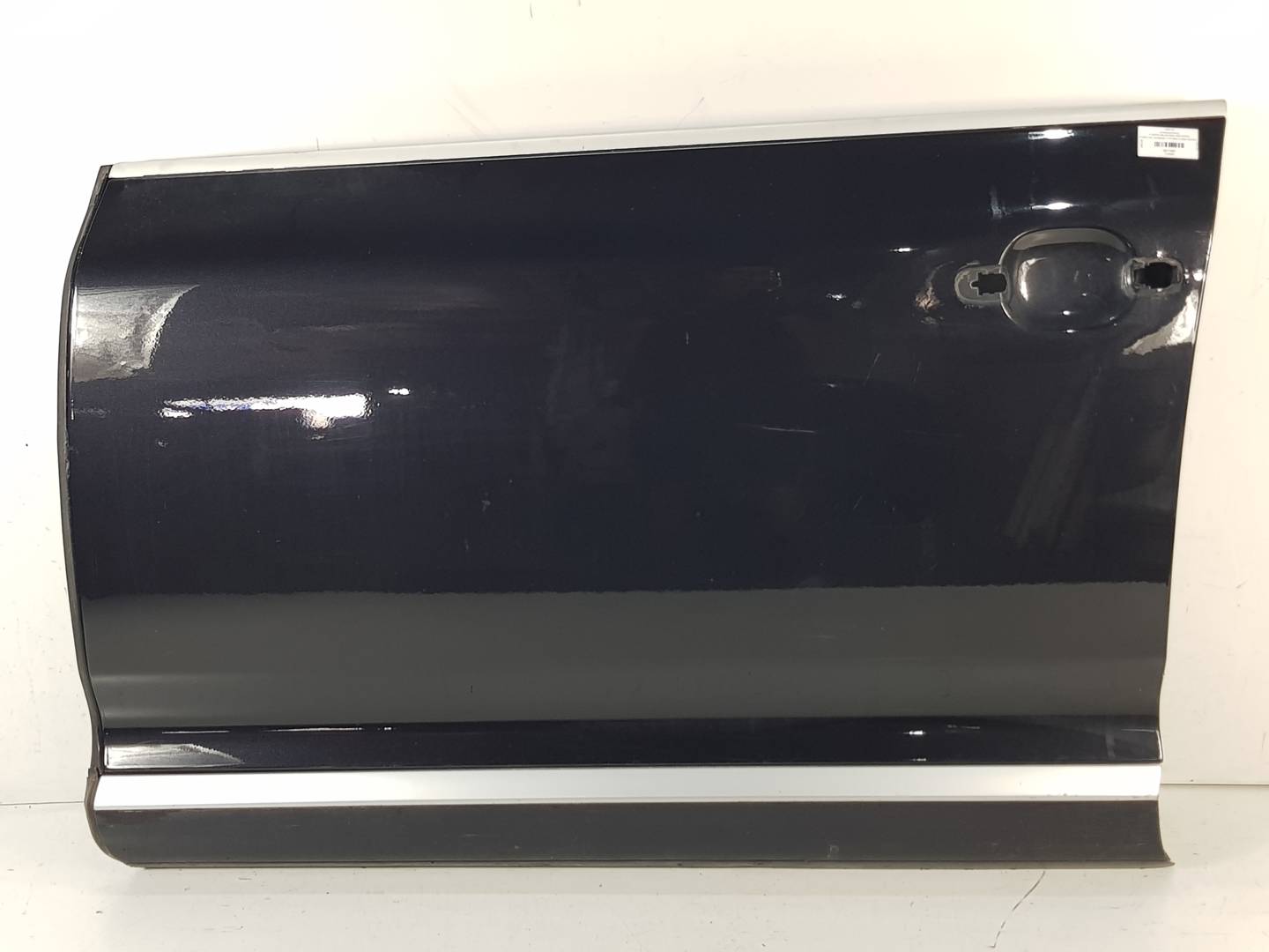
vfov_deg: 53.1
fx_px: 953
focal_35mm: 26
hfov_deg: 67.3
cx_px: 634
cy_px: 476
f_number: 1.7
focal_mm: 4.2
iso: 50
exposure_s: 1/50
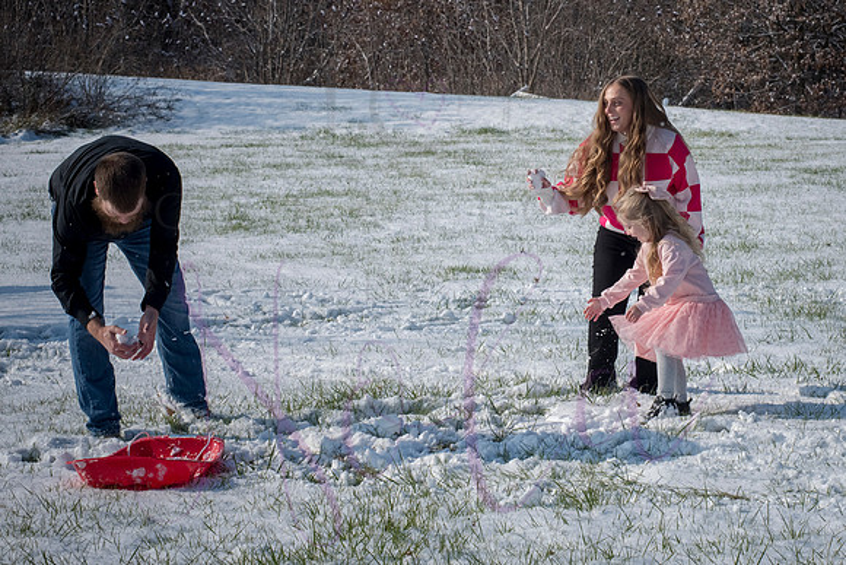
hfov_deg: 19.7
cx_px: 546
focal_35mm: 103
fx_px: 2428
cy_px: 200
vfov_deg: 13.2
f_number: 13
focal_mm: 80
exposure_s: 1/1000
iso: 640
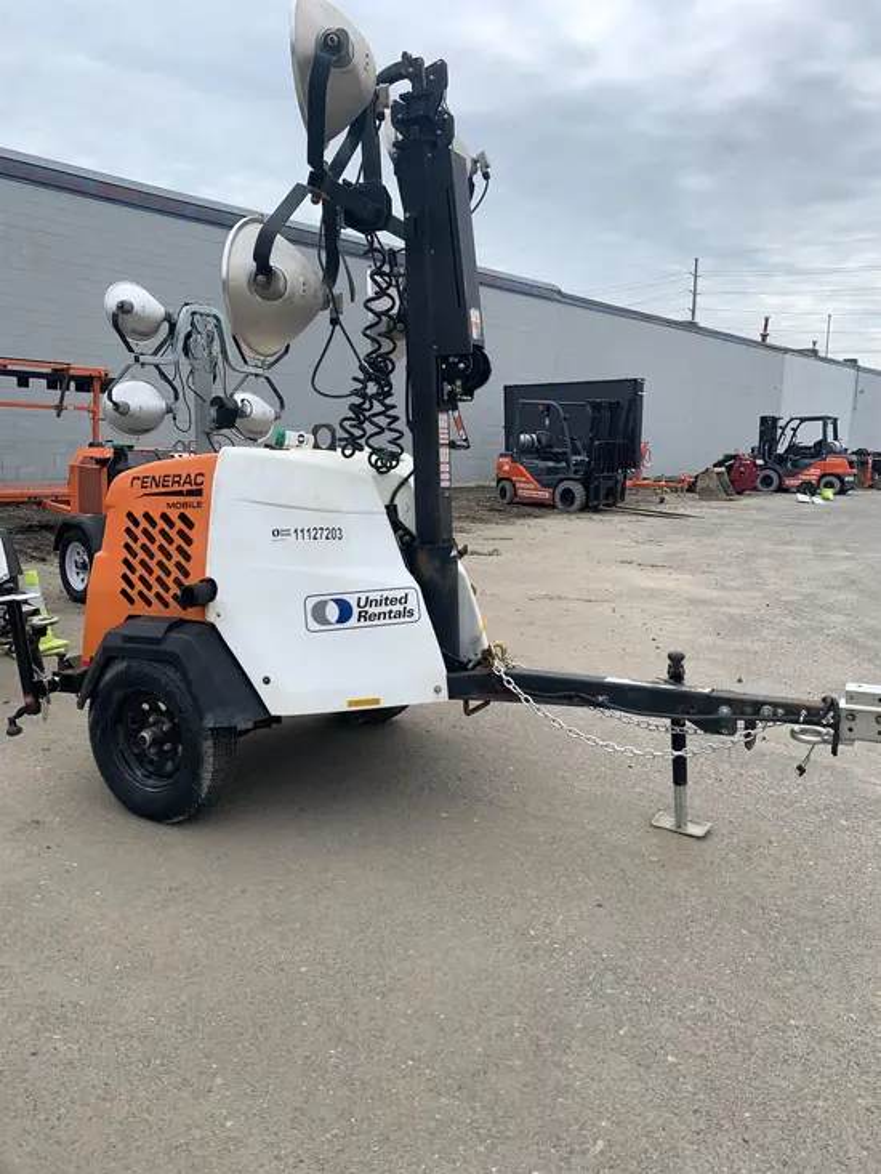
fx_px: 882
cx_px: 440
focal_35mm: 26
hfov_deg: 53.1
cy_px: 587
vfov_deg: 67.3
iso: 25
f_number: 1.8
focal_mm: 4.25
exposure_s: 1/1387
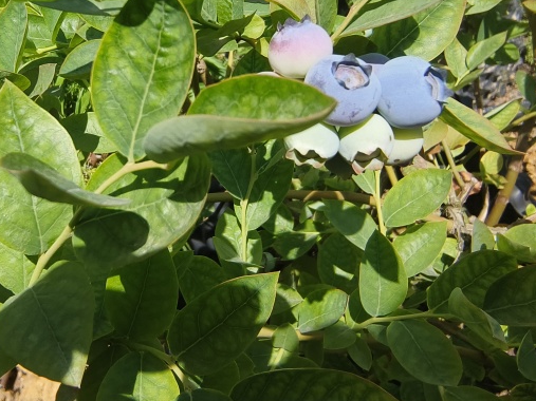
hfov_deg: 44.8
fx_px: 635
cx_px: 161
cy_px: 101
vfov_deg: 34.4
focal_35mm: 41
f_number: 2
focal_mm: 2.28
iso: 50
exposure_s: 1/1667
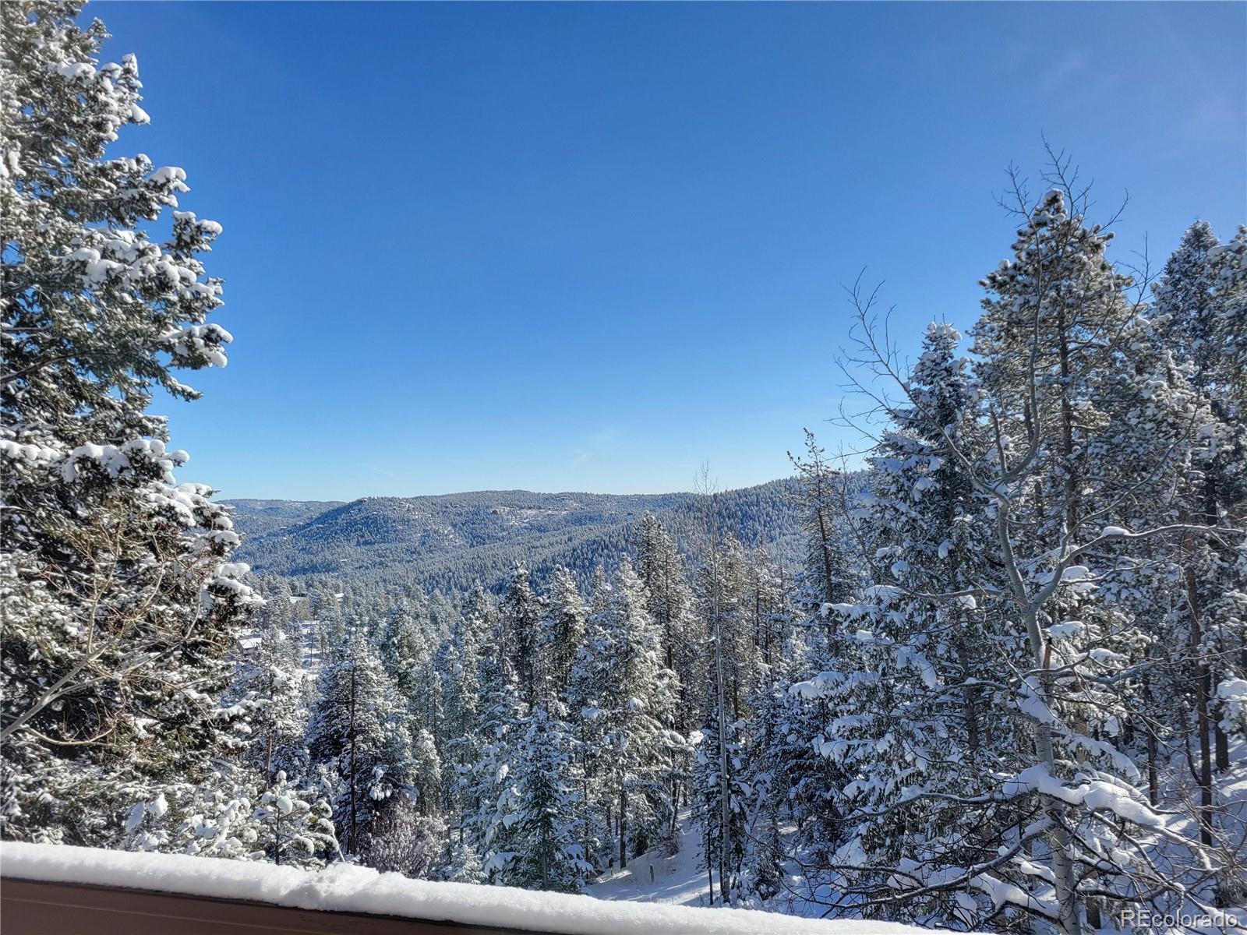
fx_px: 937
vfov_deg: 53.1
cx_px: 624
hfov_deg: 67.3
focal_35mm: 26
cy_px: 468
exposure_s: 1/2339
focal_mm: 5.4
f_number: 1.8
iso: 40
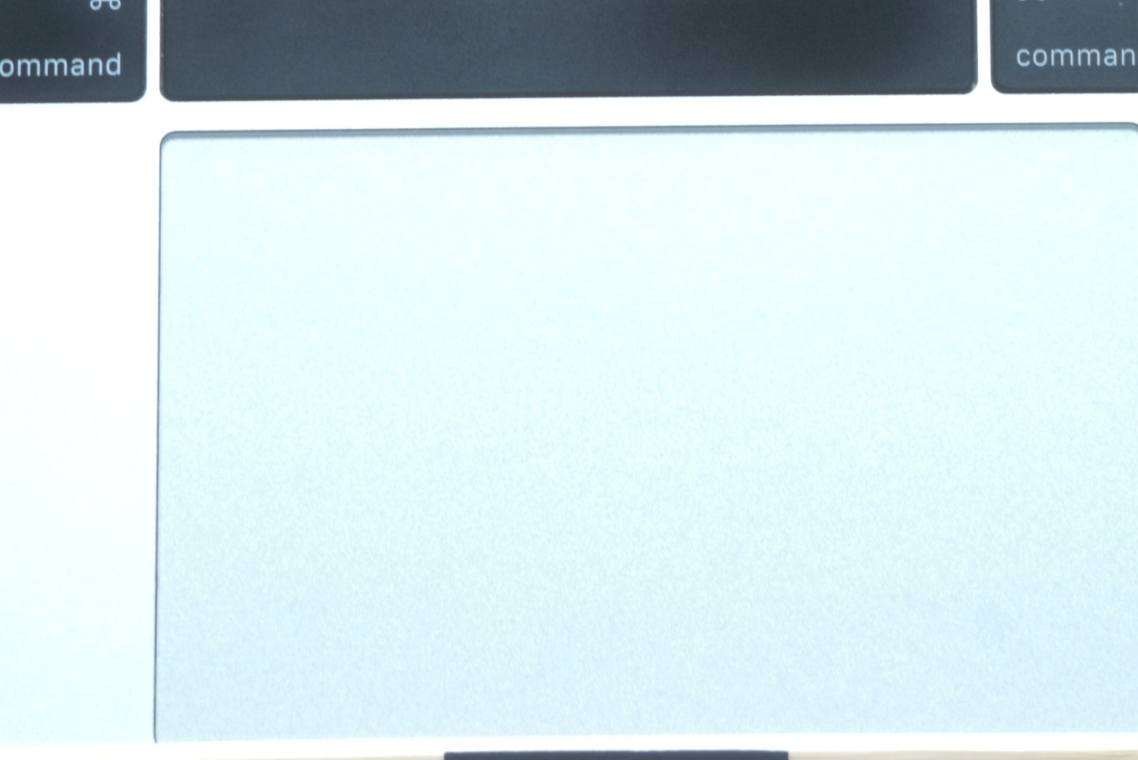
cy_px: -197
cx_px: 781
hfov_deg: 7.0
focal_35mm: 295
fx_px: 9330
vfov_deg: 4.6
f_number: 10
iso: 320
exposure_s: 1/30
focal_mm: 70
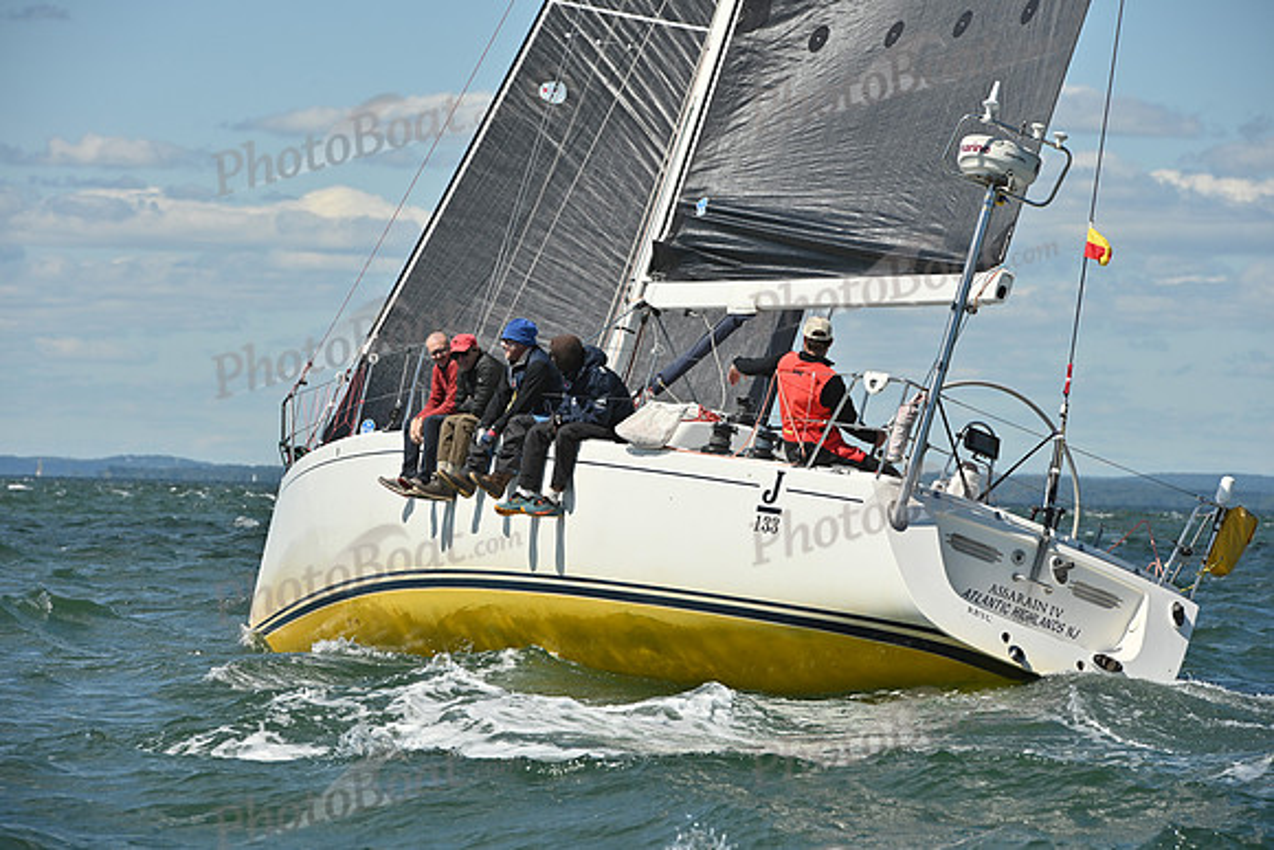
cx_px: 637
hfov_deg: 10.3
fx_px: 7079
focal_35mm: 200
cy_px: 425
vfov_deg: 6.9
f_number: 10
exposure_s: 1/1600
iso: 320
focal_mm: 200
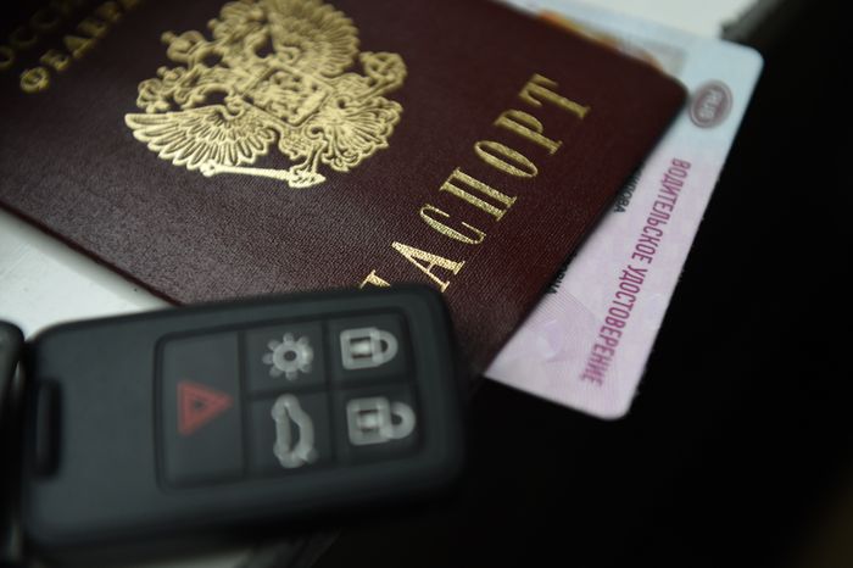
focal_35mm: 62
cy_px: 284
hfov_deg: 32.4
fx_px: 1468
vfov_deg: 21.9
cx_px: 426
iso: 2500
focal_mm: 62
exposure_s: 1/2000
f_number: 3.5
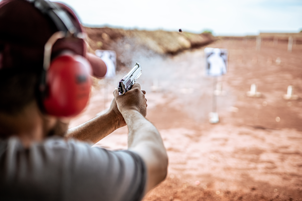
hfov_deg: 54.4
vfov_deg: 37.9
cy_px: 100
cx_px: 151
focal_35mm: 35
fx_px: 294
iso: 100
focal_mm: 35
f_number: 1.6
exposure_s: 1/1600
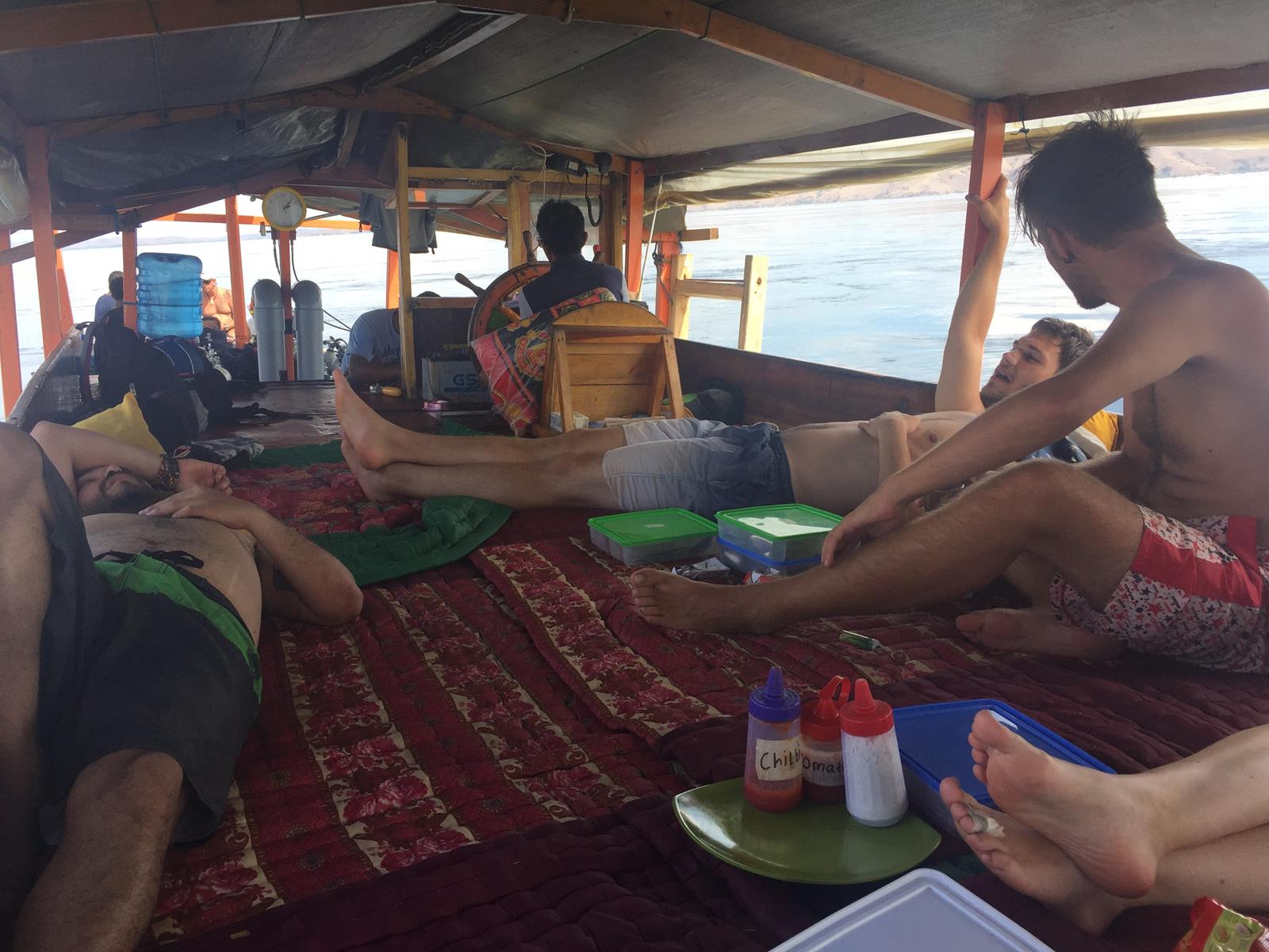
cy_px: 476
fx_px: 1063
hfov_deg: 61.7
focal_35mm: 29
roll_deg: +4.9
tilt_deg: -13.7
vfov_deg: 48.2
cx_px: 634
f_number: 2.2
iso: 32
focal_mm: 4.15
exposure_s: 1/476
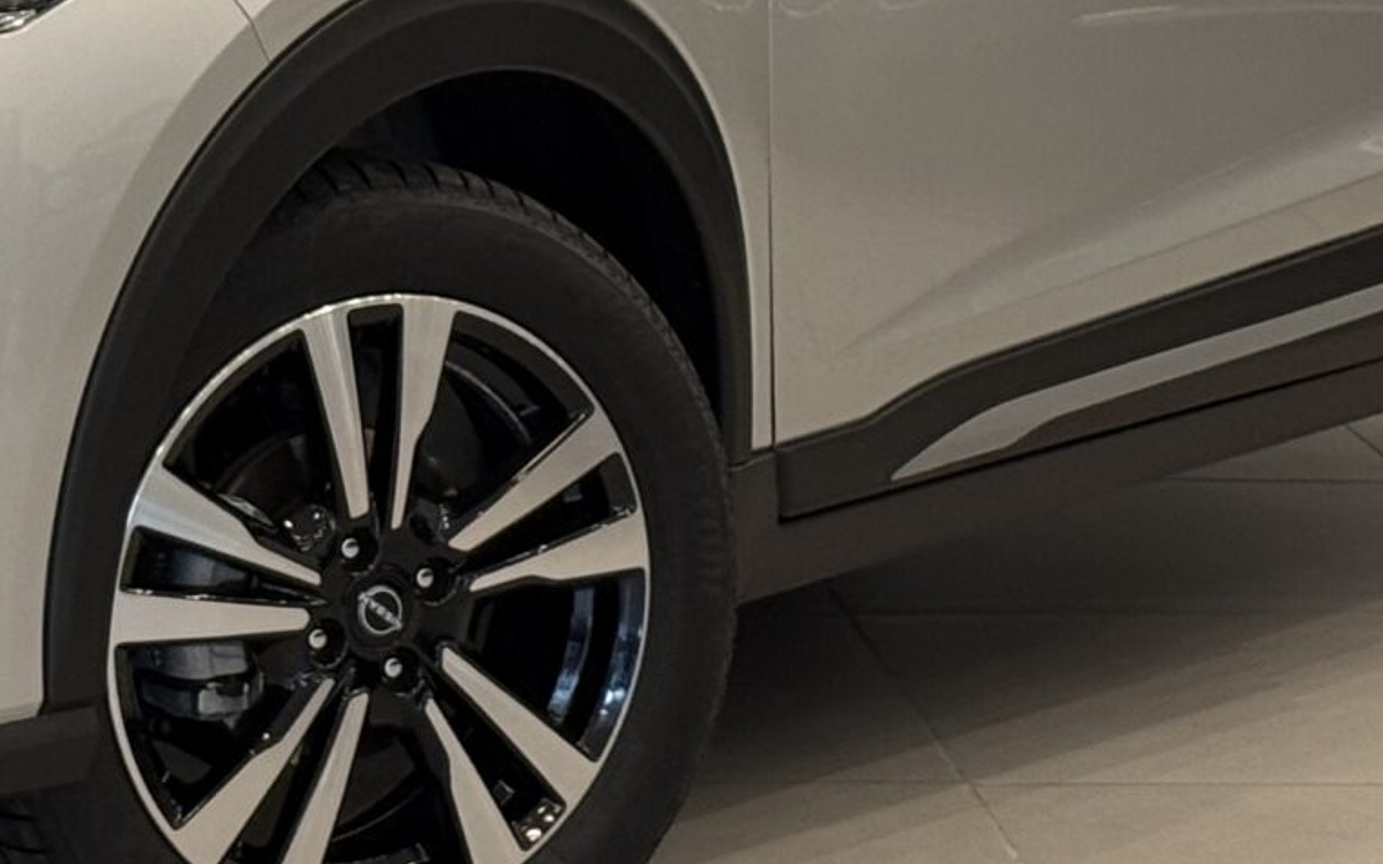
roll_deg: -0.7
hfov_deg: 12.2
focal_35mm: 171
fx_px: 6444
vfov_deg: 7.6
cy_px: -60
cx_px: 201
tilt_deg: -5.1
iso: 160
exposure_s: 1/60
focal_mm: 6.76
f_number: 1.78
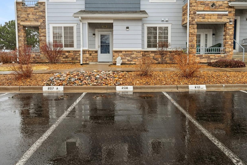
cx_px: 121
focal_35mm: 26
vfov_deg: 49.1
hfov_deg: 69.4
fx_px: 178
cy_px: 102
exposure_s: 1/20
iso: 400
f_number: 10
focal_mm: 20
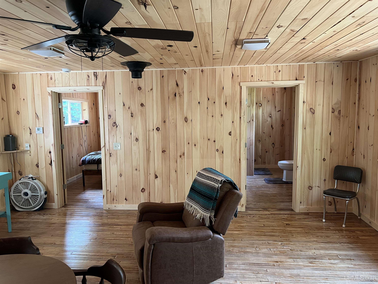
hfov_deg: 67.3
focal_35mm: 26
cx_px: 189
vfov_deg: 53.1
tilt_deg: -6.9
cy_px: 142
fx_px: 284
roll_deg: +0.6
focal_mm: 5.7
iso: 250
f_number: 1.5
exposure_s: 1/60
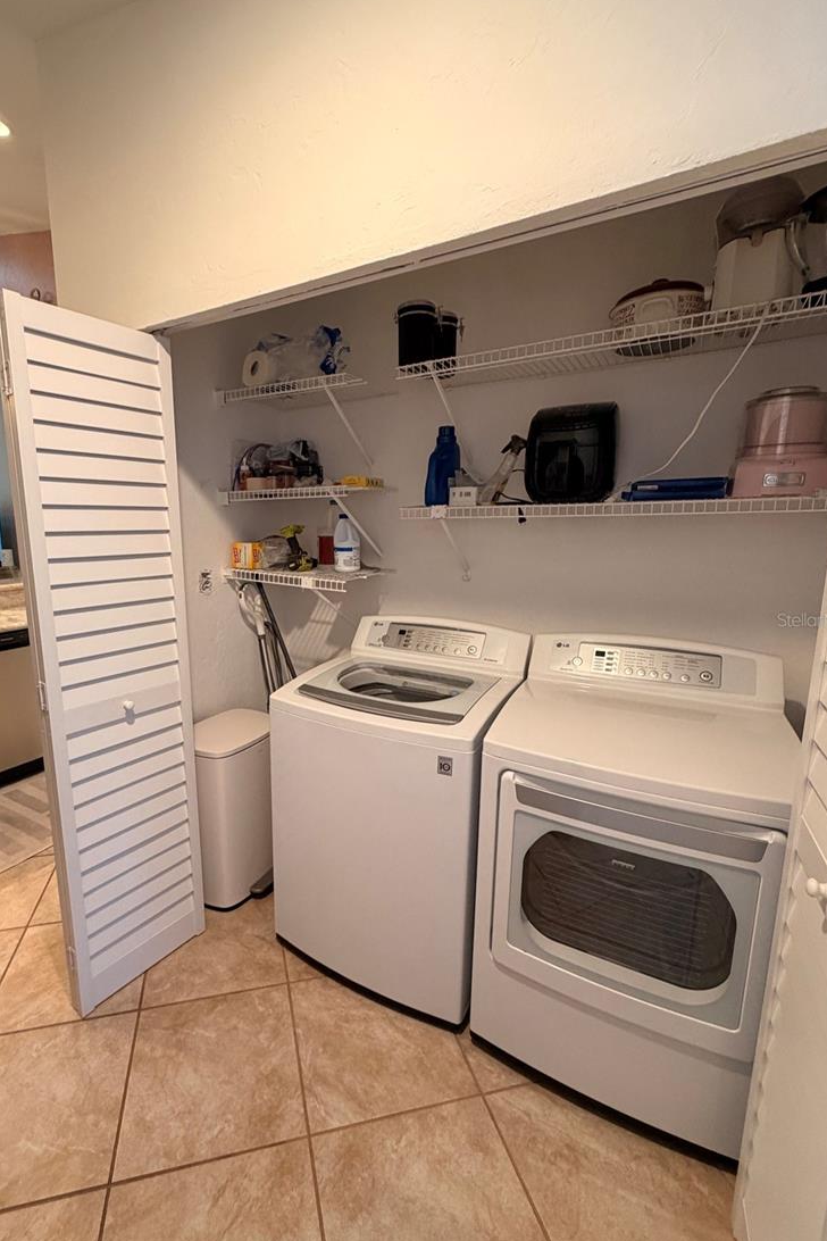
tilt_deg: -10.3
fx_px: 551
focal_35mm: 16
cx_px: 346
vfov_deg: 96.7
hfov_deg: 73.2
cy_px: 619
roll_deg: +0.1
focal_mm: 2.22
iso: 320
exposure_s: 1/60
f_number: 2.2
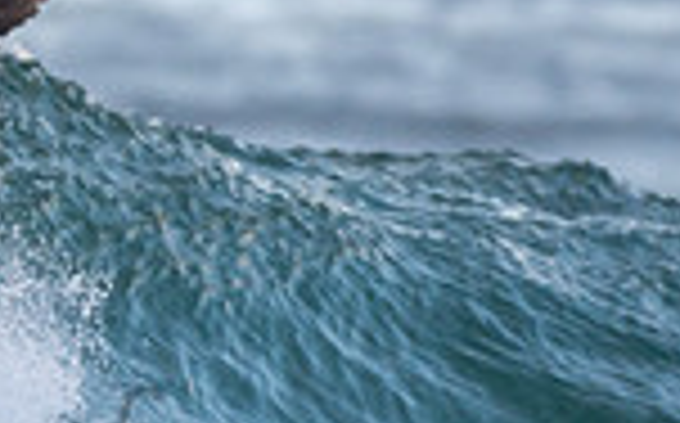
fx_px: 54535
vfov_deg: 0.4
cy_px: 416
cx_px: 95
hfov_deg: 0.7
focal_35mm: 2946
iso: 720
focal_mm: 500
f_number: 5.6
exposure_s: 1/500
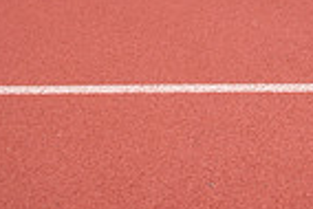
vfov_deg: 14.0
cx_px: 320
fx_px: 661
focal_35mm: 76
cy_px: -255
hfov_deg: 25.2
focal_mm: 24
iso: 160
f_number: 8
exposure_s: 1/320
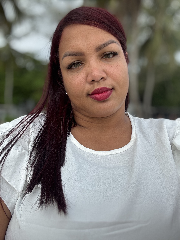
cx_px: 90
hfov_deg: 46.8
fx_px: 208
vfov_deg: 60.0
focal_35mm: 30
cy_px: 120
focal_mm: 2.69
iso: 32
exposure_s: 1/121
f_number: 1.9
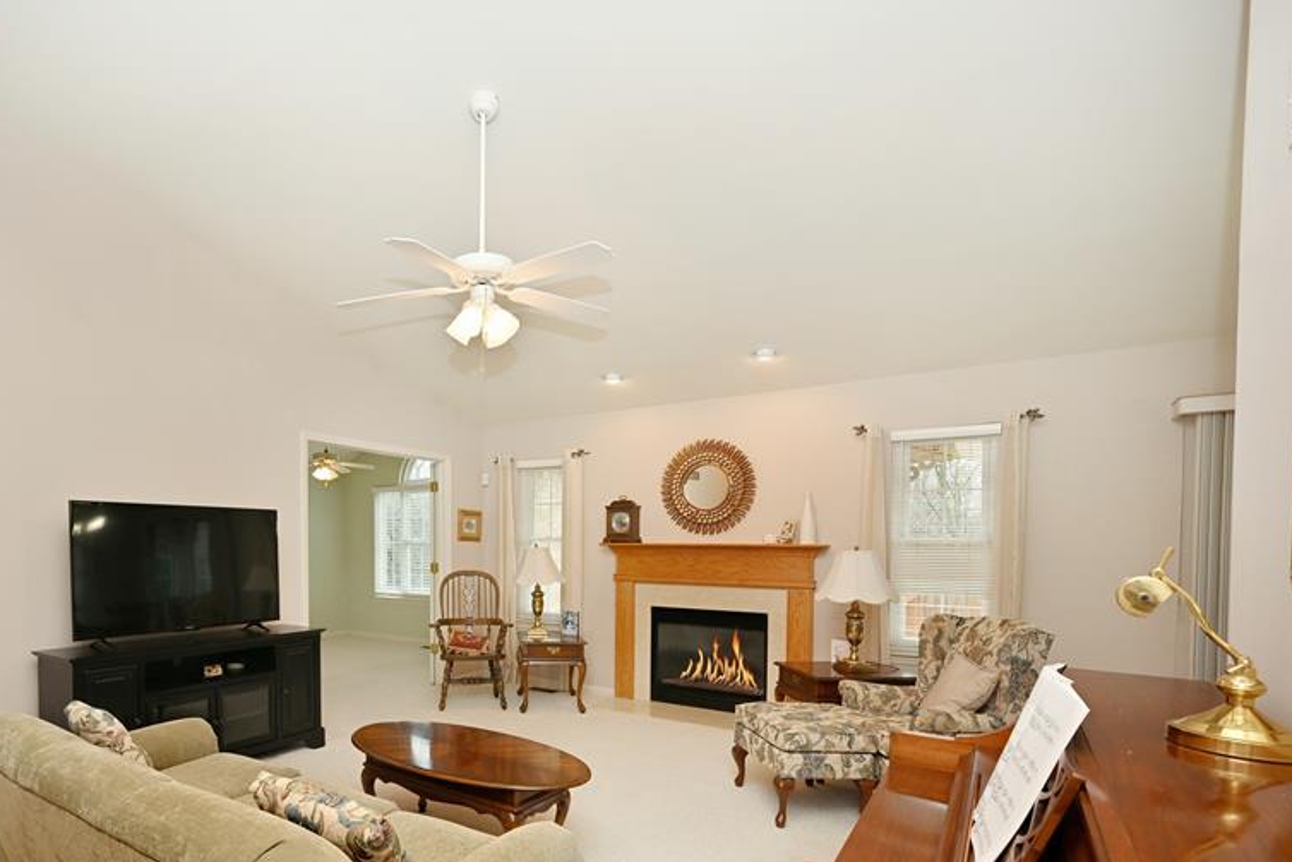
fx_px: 682
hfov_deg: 85.0
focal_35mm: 19
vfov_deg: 63.4
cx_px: 475
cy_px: 555
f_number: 7.1
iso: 250
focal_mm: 14
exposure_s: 1/60
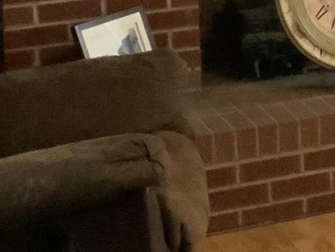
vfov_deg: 9.8
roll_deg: +0.1
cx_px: 495
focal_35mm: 145
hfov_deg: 12.9
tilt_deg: -6.0
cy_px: -178
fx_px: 1403
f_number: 1.8
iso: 500
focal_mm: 3
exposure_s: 1/30
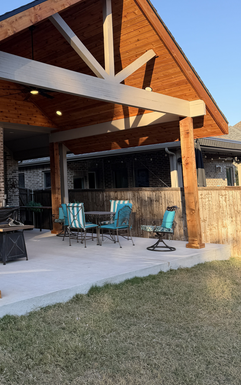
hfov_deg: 33.0
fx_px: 389
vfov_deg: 52.5
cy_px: 159
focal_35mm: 37
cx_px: 33
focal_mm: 6.76
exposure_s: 1/920
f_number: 1.78
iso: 80
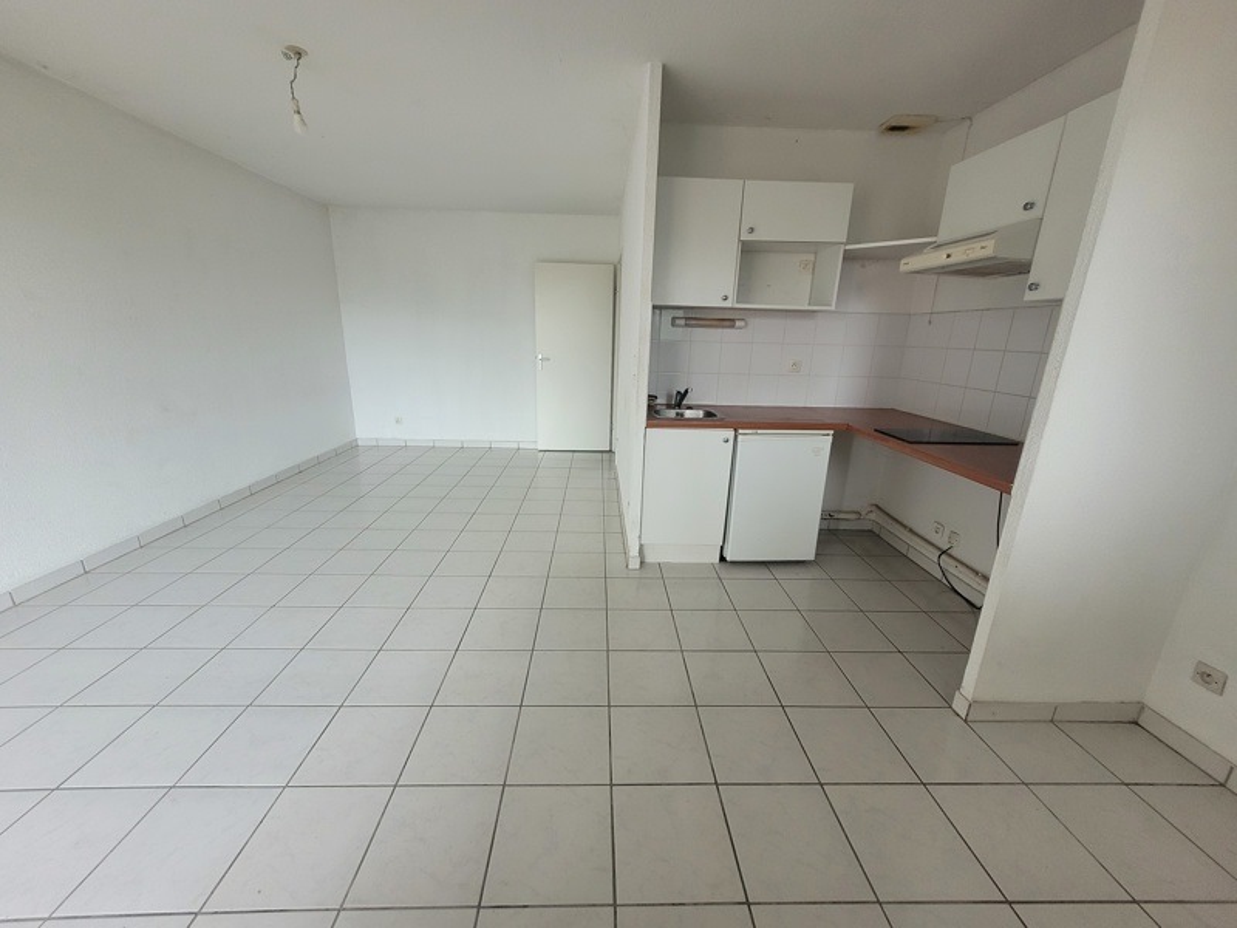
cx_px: 618
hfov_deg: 106.2
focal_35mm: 13
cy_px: 464
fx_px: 465
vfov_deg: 89.9
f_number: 2.2
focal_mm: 1.74
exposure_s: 1/50
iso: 160
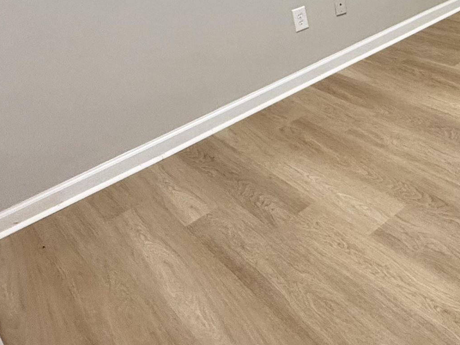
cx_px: 455
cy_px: -15
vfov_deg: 31.3
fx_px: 558
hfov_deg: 39.7
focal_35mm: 42
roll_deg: +7.9
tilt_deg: -16.4
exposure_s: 1/60
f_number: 2.2
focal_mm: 2.22
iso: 250
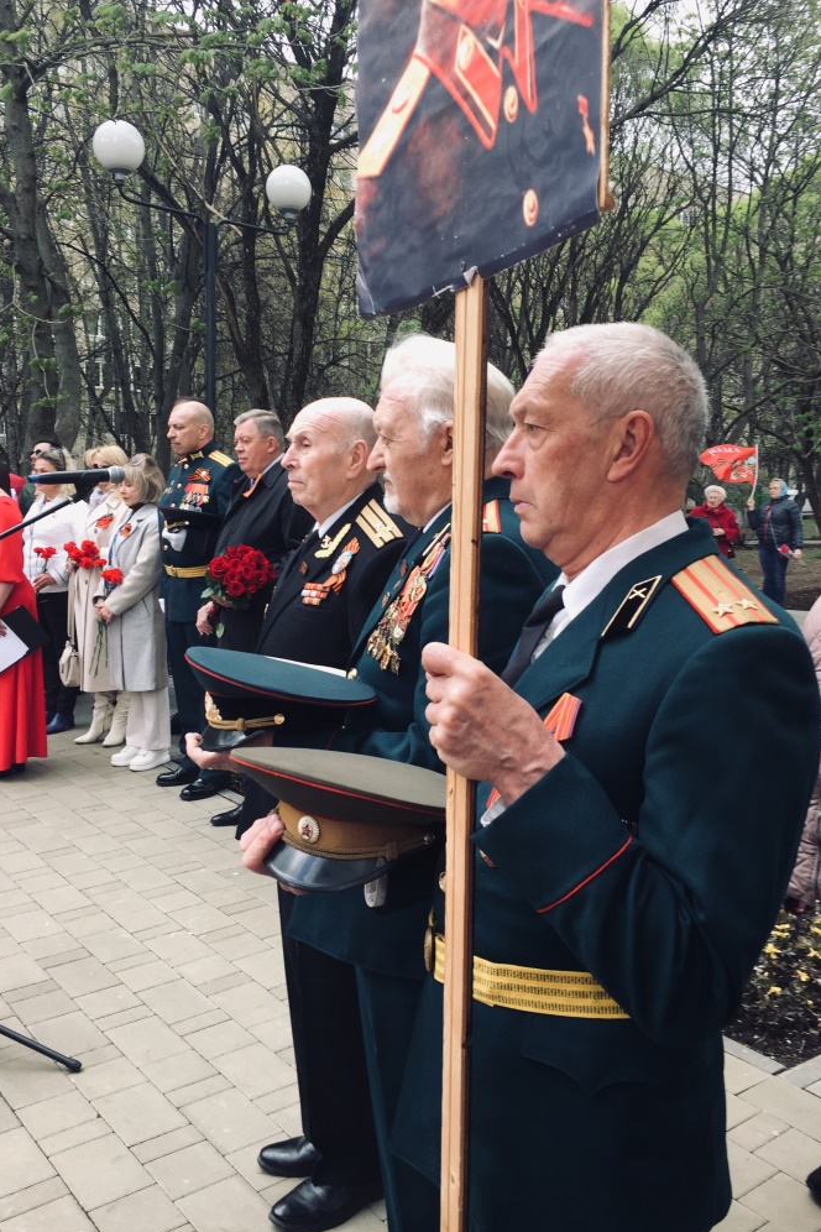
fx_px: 1060
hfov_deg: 42.3
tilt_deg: -3.3
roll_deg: -1.5
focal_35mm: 31
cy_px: 612
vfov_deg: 60.3
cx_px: 412
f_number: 2.2
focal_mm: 4.15
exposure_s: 1/166
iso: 32
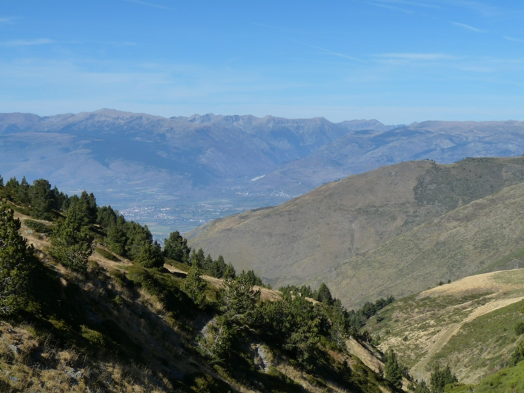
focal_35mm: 67
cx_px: 262
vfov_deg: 21.9
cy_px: 196
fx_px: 1014
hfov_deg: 29.0
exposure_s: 1/400
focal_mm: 11.9
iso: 160
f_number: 8
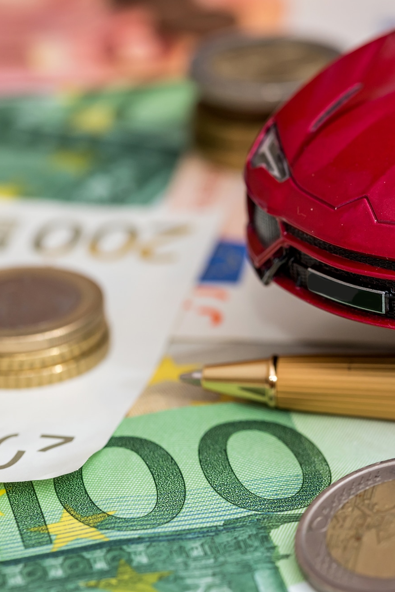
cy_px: 294
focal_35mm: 159
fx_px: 2616
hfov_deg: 8.6
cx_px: 350
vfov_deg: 12.9
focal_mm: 105
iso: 500
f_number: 10
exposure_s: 1/160
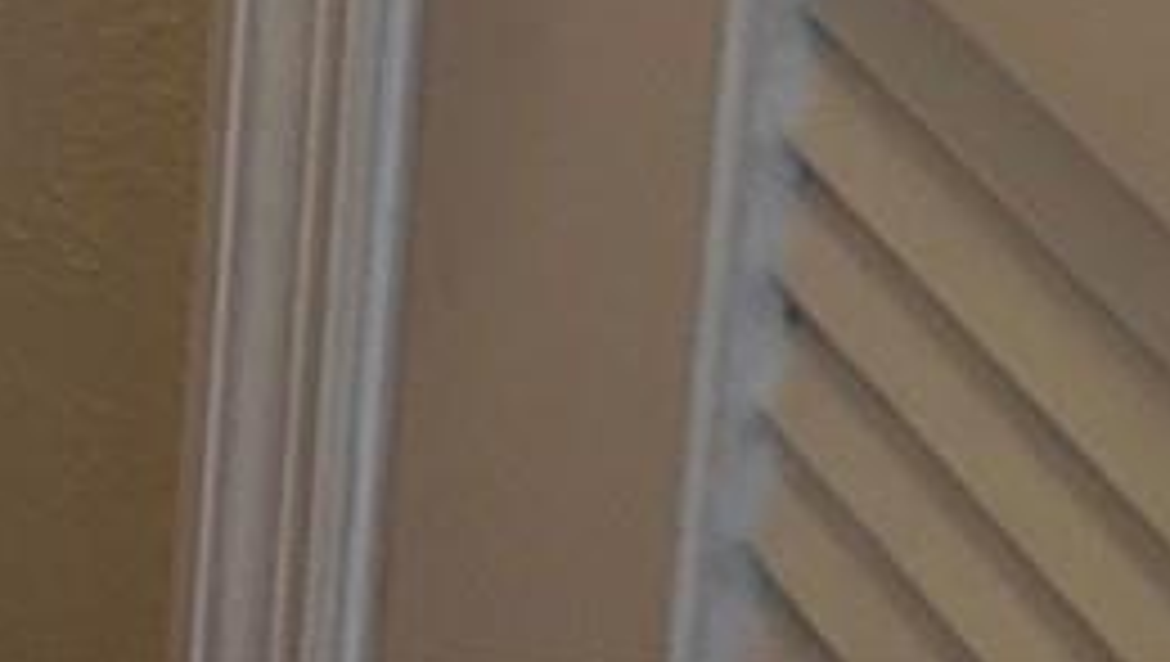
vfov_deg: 5.9
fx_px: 5405
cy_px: -2031
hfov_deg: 10.4
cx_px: -1809
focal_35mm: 174
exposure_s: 1/120
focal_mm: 5.7
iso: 125
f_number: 1.5
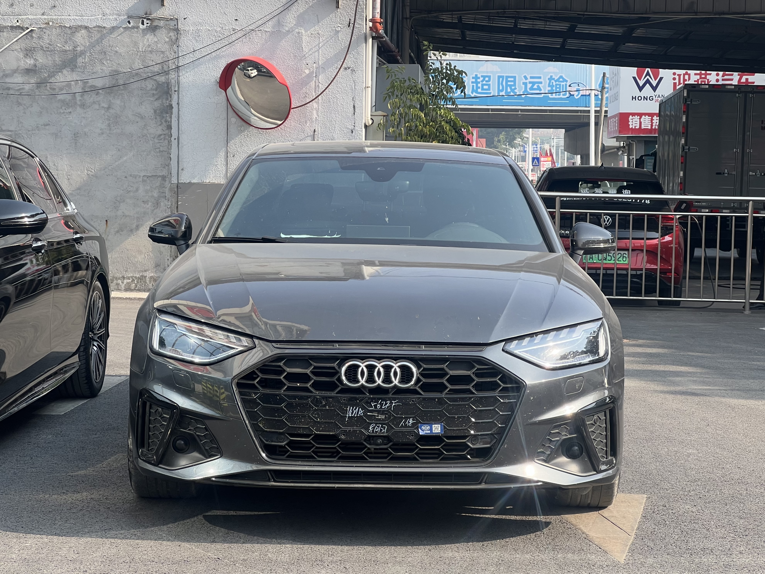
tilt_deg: -2.3
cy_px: 287
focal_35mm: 77
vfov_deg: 19.1
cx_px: 382
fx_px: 1702
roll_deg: +0.3
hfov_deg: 25.3
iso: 32
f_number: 2.8
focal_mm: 9
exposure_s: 1/308
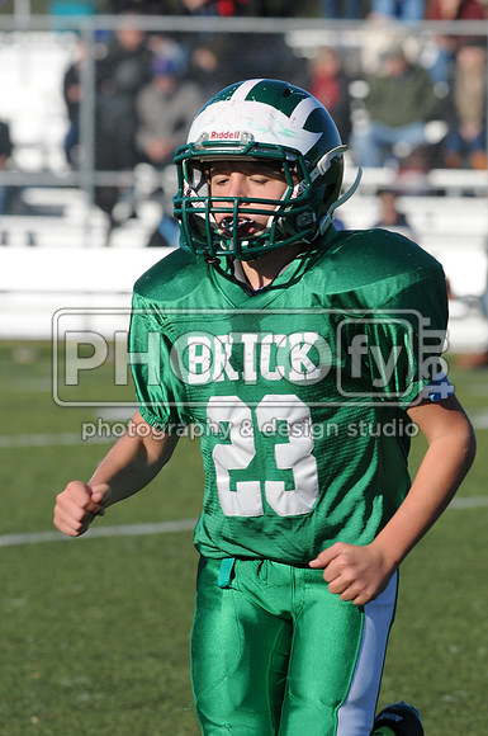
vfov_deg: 4.6
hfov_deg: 3.0
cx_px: 244
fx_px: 9177
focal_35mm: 450
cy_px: 368
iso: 200
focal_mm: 300
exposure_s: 1/500
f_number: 9
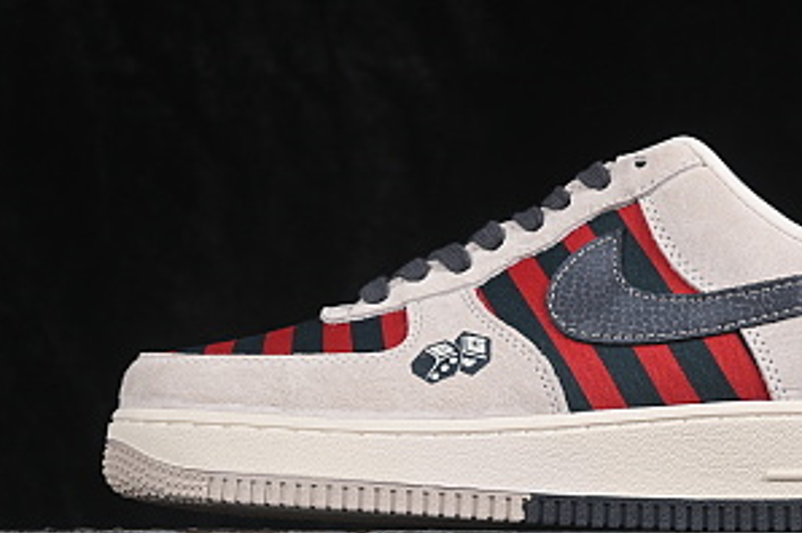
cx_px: 571
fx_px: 2804
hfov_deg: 16.2
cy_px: 254
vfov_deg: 10.9
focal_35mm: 126
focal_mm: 50
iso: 160
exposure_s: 1/80
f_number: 8
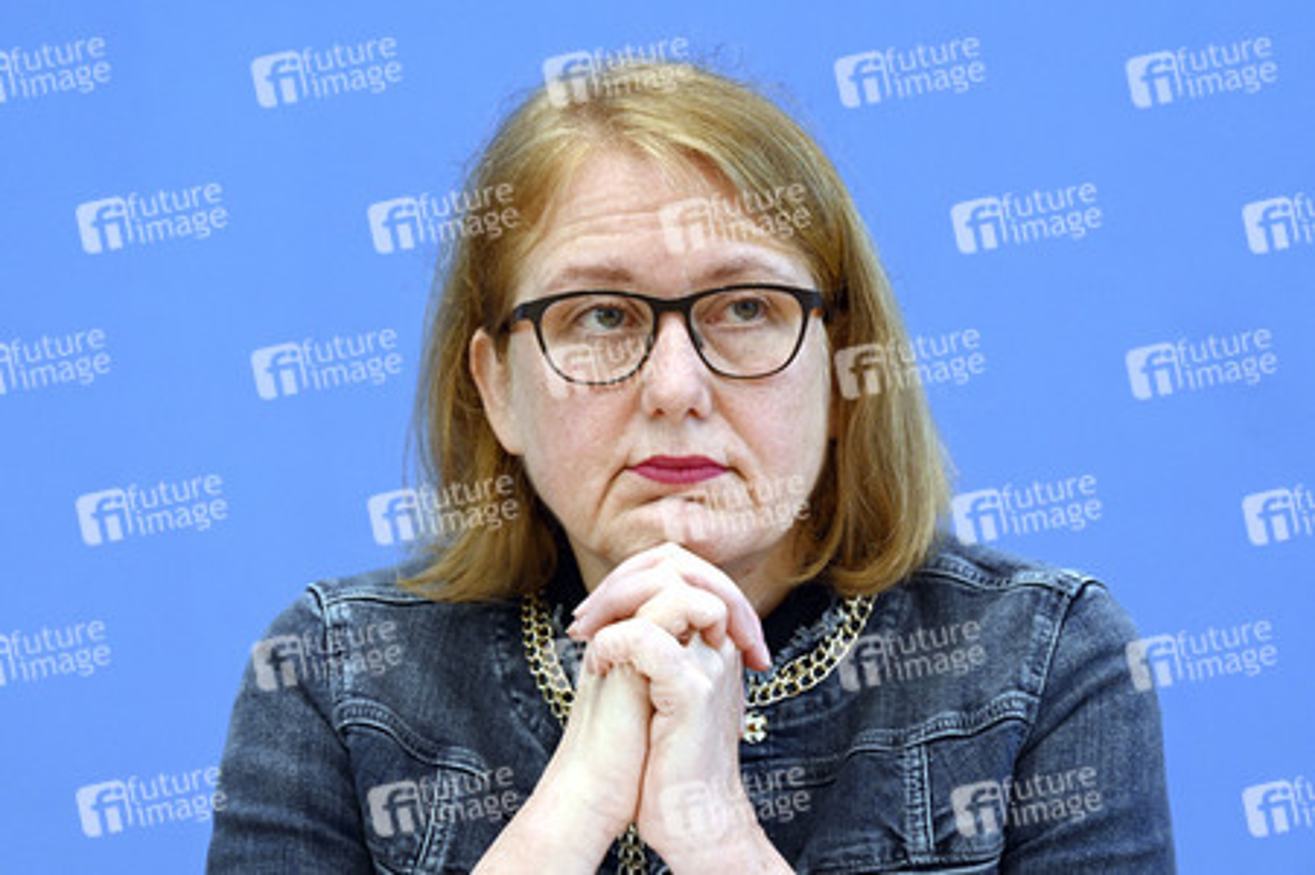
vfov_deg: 7.2
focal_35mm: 190
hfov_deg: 10.8
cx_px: 658
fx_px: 6935
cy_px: 438
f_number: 6.3
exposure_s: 1/800
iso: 4000
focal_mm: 190
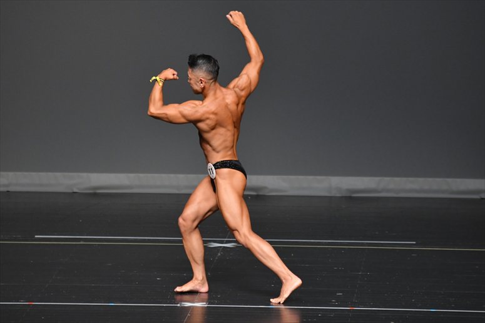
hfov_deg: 6.0
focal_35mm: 345
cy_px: 162
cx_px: 242
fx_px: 4646
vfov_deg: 4.0
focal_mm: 230
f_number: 5.6
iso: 2500
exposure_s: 1/400
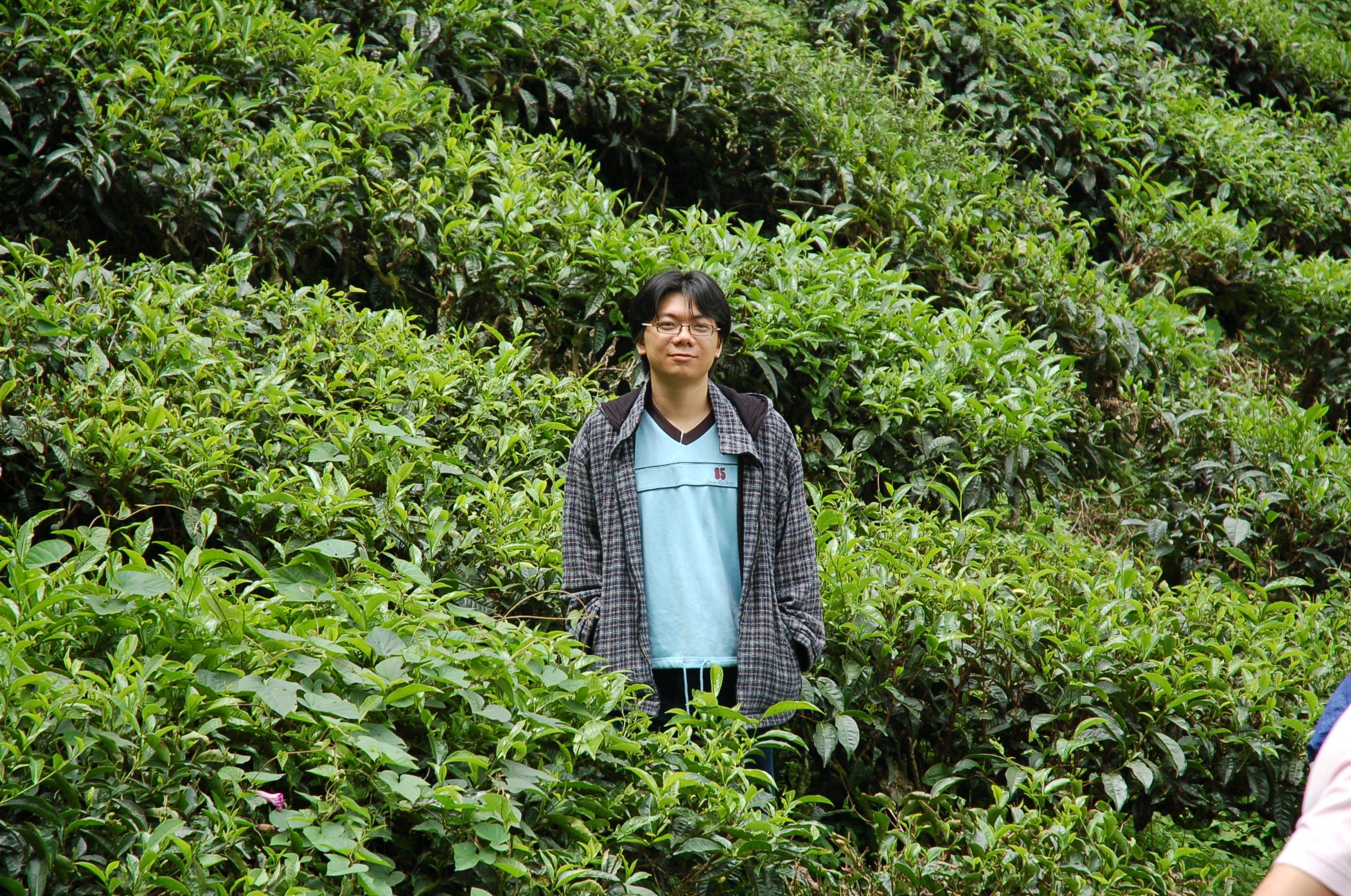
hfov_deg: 19.5
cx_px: 676
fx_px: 3934
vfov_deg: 13.0
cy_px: 448
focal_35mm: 105
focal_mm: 70
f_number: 5
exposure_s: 1/400
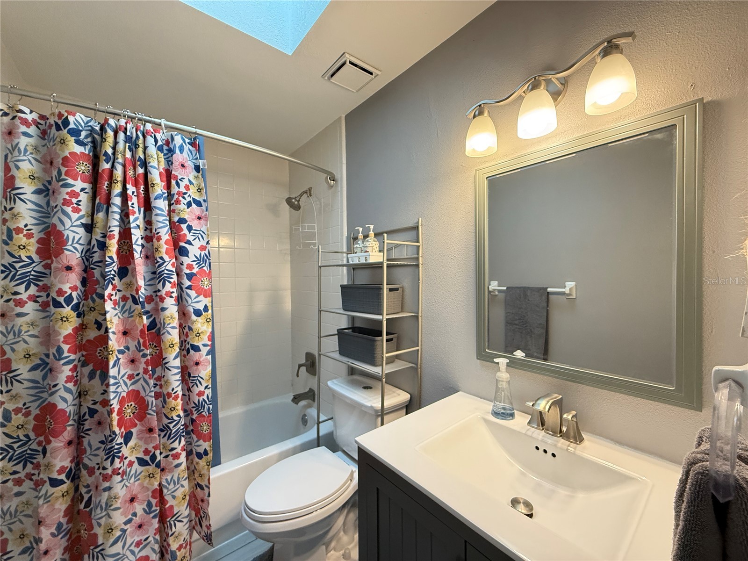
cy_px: 280
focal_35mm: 14
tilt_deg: -0.9
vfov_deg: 85.7
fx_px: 303
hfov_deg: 102.1
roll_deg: -0.4
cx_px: 374
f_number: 2.2
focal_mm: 2.22
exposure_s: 1/120
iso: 500
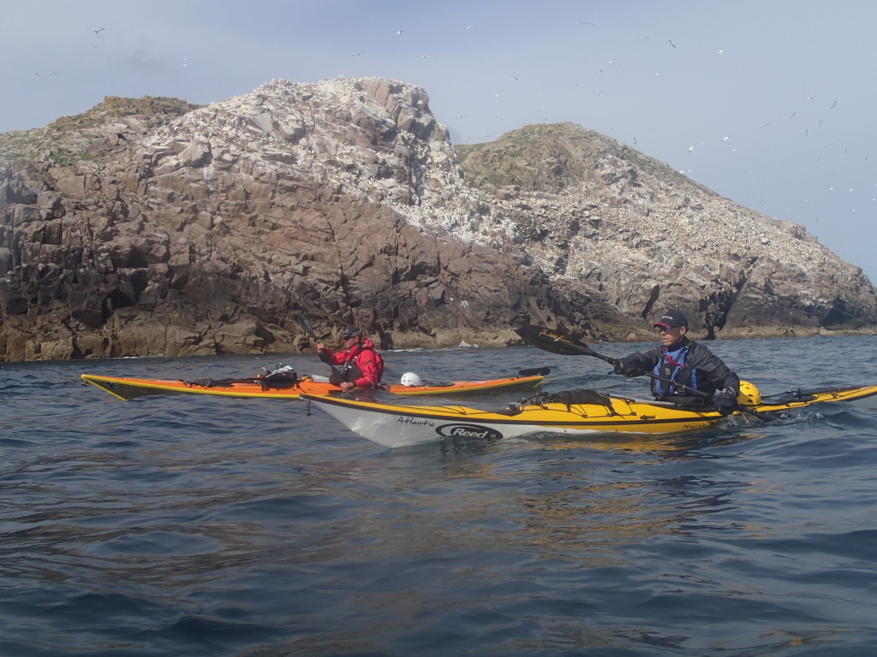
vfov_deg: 33.6
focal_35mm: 43
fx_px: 1089
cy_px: 328
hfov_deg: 43.9
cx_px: 438
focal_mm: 7.86
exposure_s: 1/125
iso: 100
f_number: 11
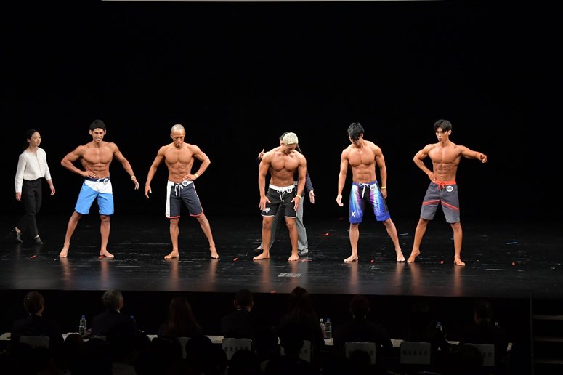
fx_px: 1688
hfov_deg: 18.9
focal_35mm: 108
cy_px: 188
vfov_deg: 12.7
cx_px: 282
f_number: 5.6
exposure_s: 1/400
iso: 3200
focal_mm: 72
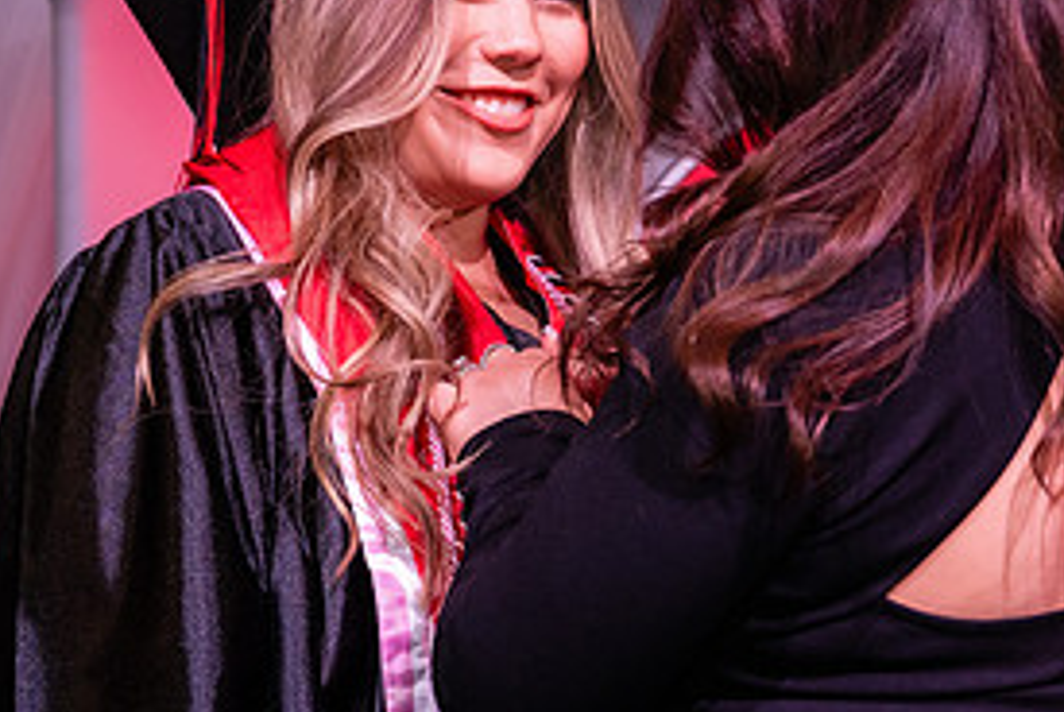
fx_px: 5473
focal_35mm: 185
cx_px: 556
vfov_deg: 7.4
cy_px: 330
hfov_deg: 11.1
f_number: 5.6
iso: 800
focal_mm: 70
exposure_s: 1/160
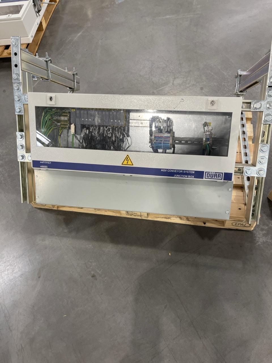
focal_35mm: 25
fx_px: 262
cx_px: 136
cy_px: 182
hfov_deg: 54.9
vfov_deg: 69.4
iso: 125
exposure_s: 1/119
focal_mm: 5.1
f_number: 1.6
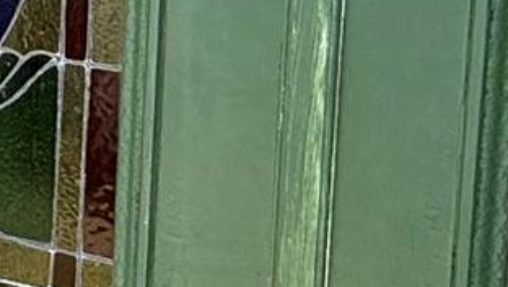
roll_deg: -1.0
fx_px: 1348
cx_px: -236
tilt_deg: -5.3
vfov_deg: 11.7
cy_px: -121
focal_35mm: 100
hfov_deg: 19.0
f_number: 2.2
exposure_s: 1/357
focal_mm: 2.22
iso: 50
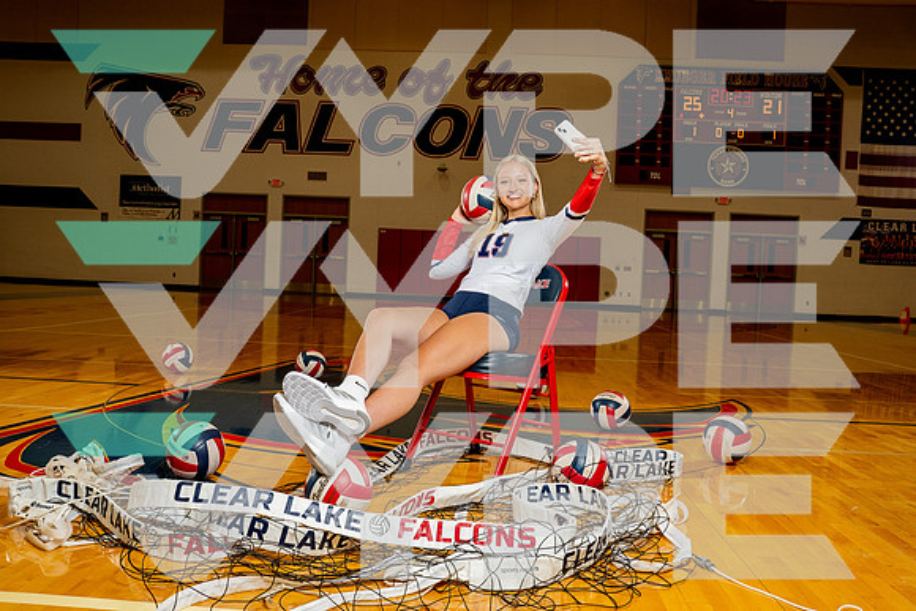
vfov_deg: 42.7
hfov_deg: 60.8
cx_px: 456
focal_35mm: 31
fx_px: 781
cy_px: 299
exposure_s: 1/250
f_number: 7.1
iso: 640
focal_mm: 29
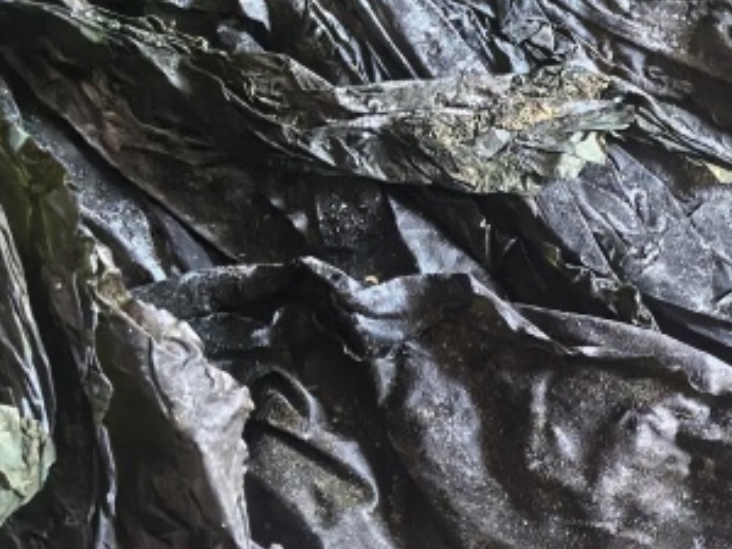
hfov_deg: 25.7
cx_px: 722
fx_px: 1523
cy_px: 620
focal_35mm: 72
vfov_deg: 19.5
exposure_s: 1/100
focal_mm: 5.72
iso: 320
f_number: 2
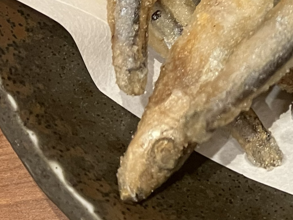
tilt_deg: -65.2
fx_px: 923
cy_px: -83
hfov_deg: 17.1
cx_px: 362
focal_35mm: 109
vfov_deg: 13.0
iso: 200
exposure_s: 1/50
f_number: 1.8
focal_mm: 3.99
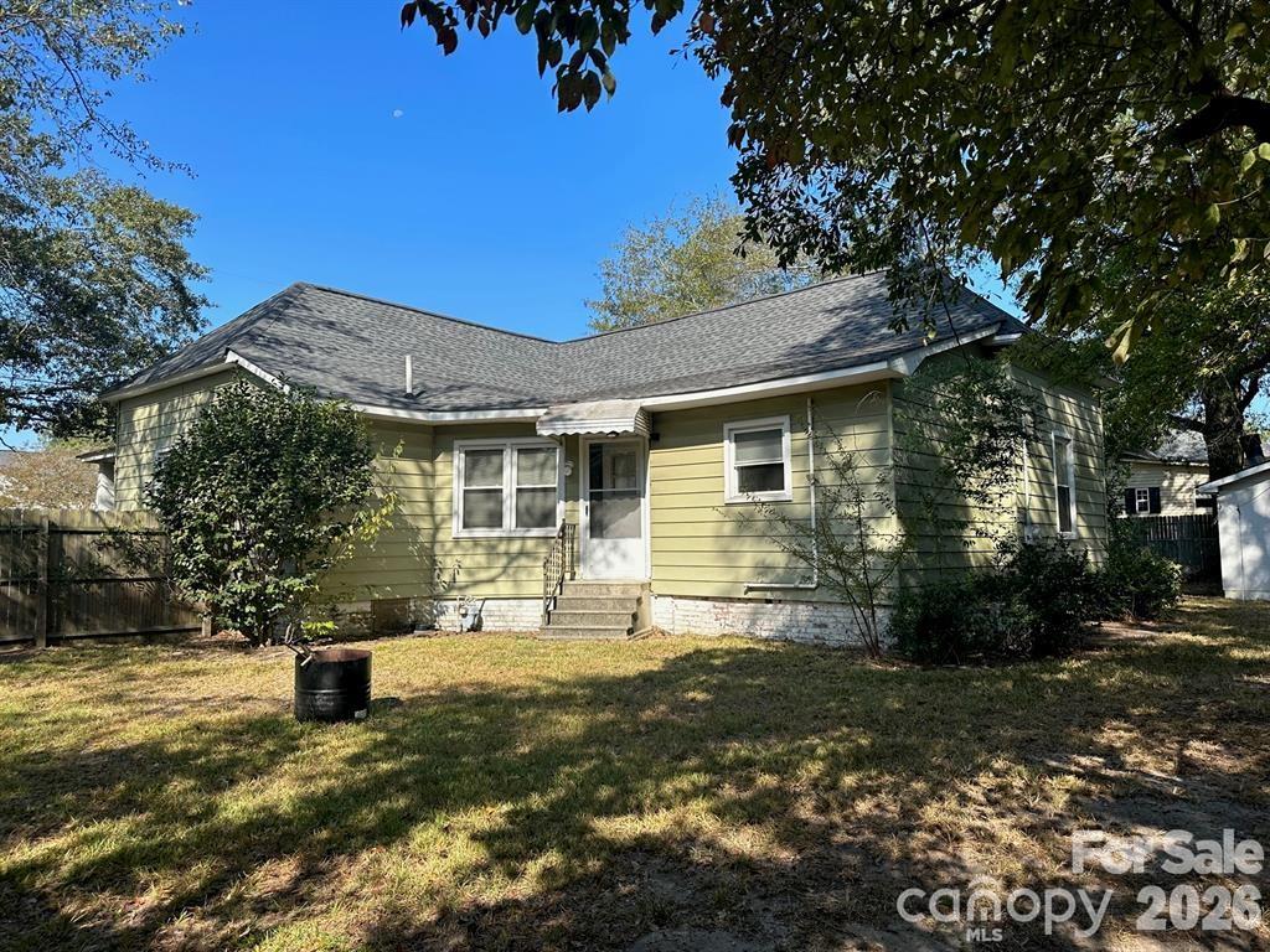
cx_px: 635
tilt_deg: +5.0
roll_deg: +0.8
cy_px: 476
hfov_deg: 71.6
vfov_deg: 56.8
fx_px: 881
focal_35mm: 24
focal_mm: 6.86
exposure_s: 1/2299
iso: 80
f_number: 1.78
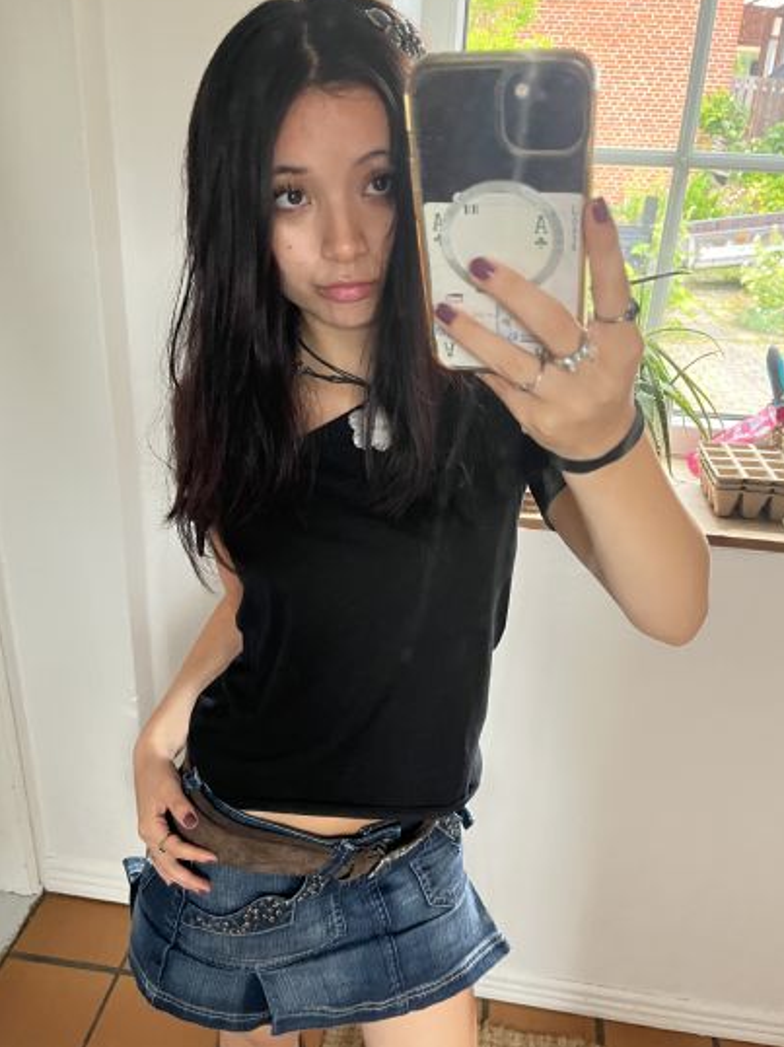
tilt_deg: -27.2
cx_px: 372
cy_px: 555
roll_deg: -1.1
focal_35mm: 29
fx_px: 876
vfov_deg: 61.6
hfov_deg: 48.2
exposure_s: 1/60
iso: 500
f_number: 1.6
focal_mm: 5.1
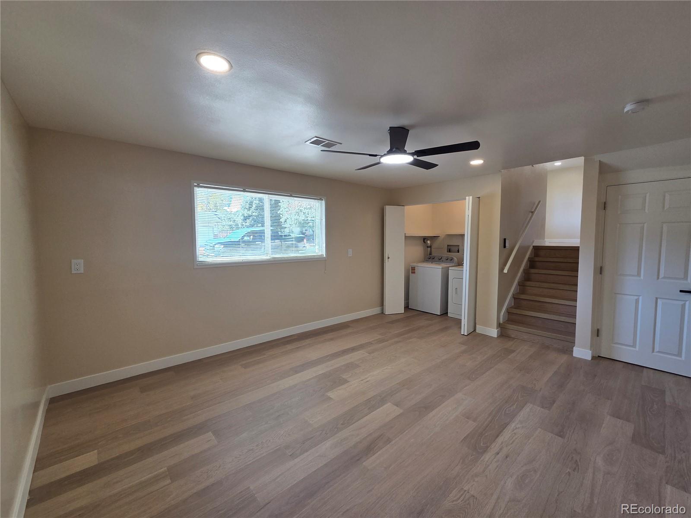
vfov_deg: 89.9
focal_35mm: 13
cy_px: 259
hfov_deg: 106.2
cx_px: 346
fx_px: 260
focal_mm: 2.2
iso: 80
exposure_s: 1/120
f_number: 2.2
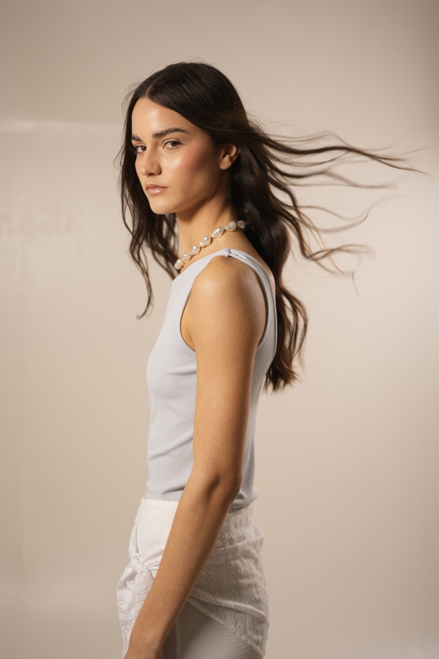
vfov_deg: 39.6
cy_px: 330
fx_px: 915
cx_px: 220
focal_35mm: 50
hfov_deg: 27.0
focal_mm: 50
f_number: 3.2
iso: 400
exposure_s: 1/100
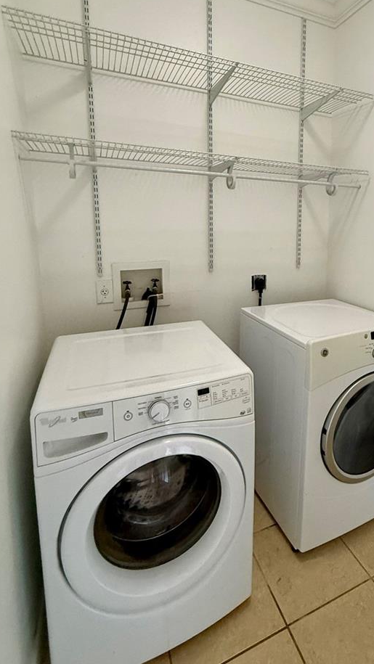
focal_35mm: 20
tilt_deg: -6.9
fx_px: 352
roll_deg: -2.3
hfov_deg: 53.9
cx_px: 270
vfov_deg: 85.8
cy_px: 275
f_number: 2.2
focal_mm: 2.22
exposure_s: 1/60
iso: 400
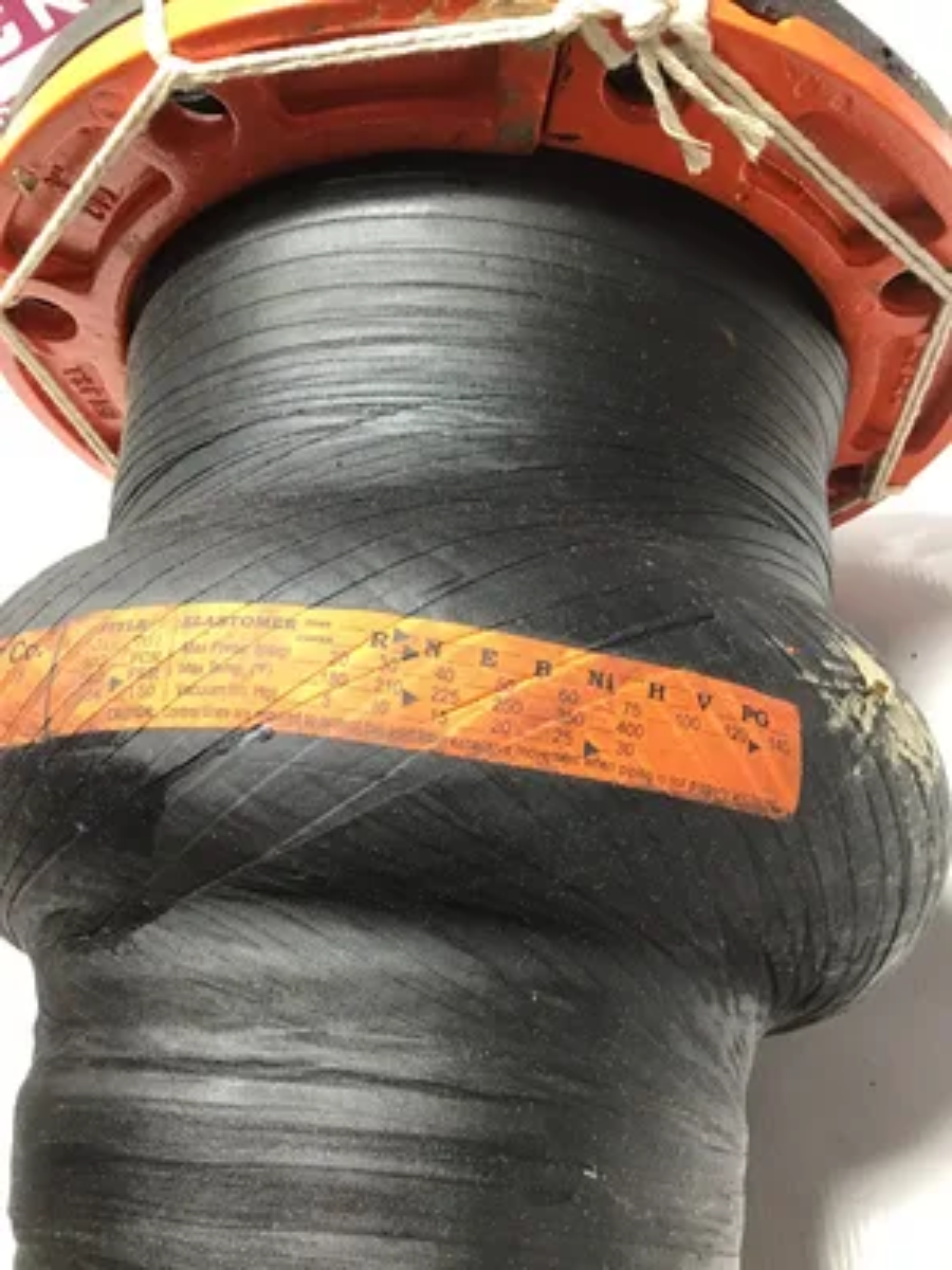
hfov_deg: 45.4
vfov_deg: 58.4
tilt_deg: -46.2
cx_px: 476
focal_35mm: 31
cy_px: 635
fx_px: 1137
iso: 50
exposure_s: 1/30
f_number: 2.4
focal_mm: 3.3
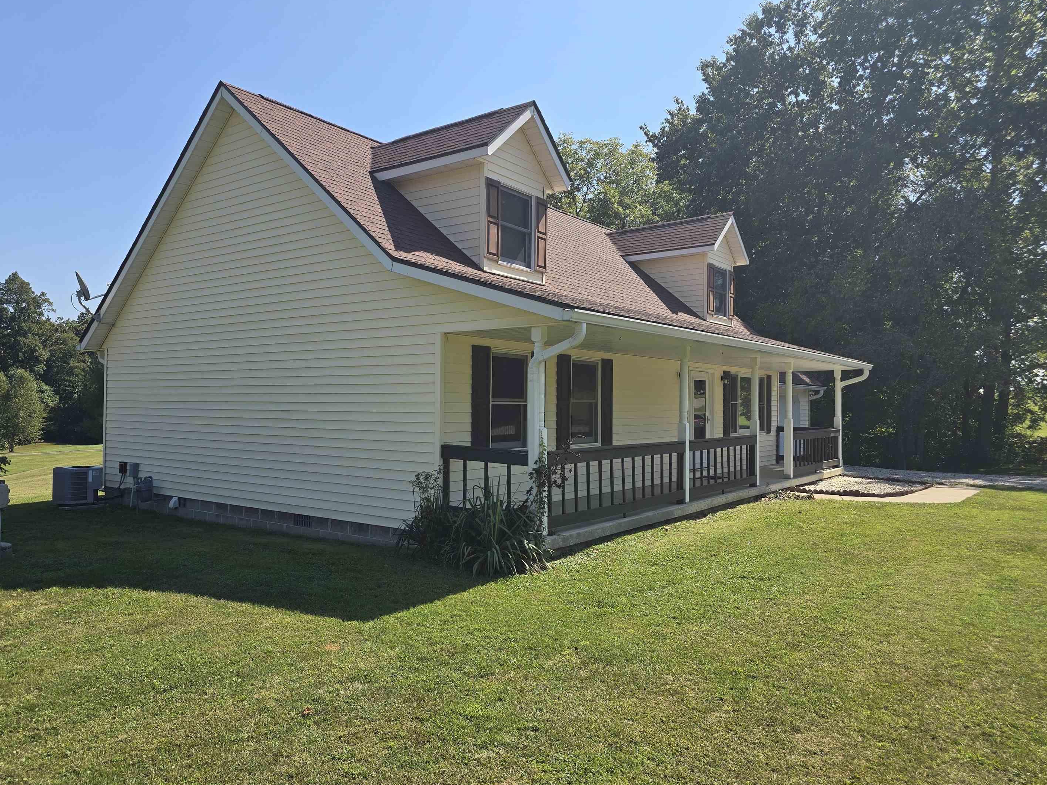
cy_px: 386
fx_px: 756
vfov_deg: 54.9
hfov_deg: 69.3
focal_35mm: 25
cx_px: 492
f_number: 1.7
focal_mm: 6.3
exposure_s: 1/681
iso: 12
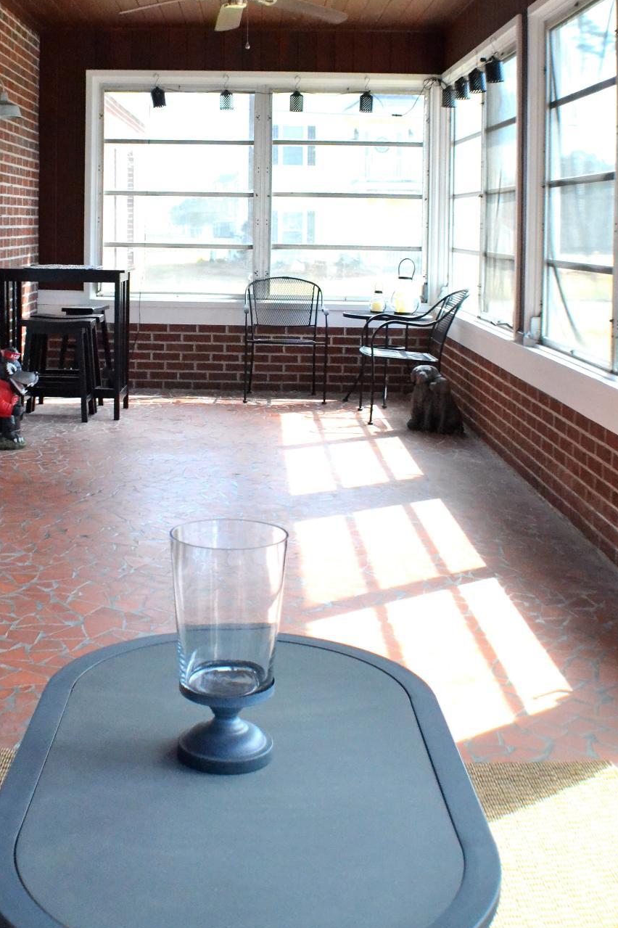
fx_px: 1571
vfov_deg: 32.5
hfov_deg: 22.1
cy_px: 269
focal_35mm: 61
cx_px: 169
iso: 3200
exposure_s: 1/640
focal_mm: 26
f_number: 4.2
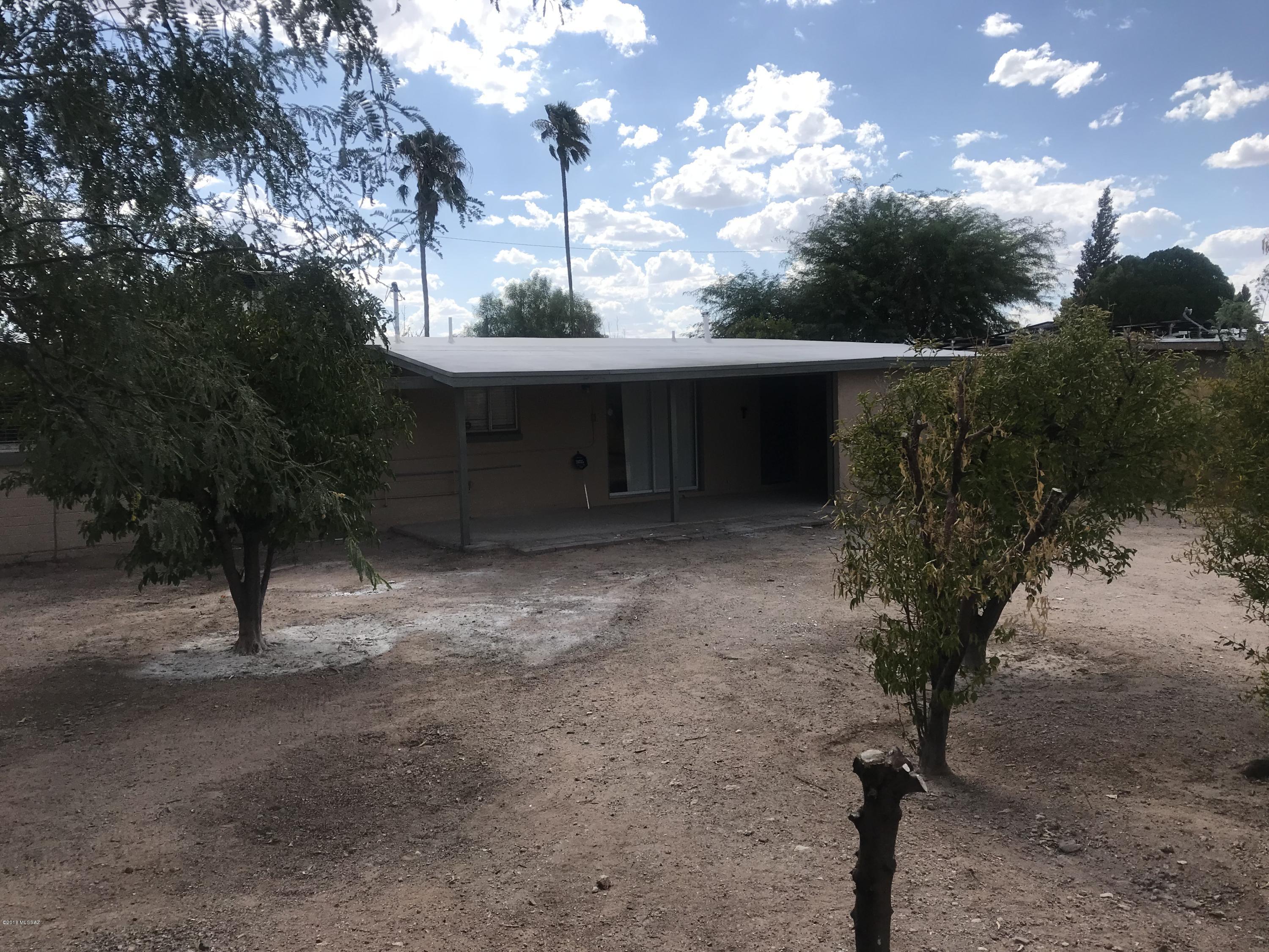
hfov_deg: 63.4
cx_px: 634
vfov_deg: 49.7
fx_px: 1026
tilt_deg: -4.9
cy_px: 476
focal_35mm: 28
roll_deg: +0.5
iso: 20
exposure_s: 1/3195
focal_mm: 3.99
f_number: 1.8
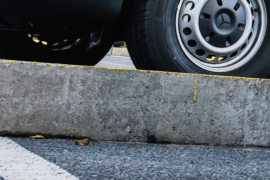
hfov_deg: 14.0
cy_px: -61
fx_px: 960
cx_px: 508
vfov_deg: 10.5
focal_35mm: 128
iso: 160
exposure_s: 1/200
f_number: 7.1
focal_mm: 24
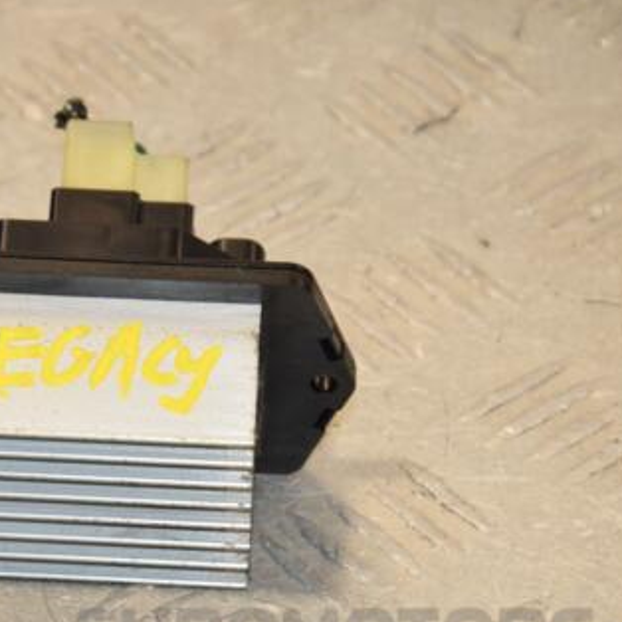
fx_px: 5200
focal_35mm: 256
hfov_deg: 6.8
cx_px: 40
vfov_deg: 6.8
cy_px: 374
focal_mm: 105
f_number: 9
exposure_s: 1/200
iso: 800
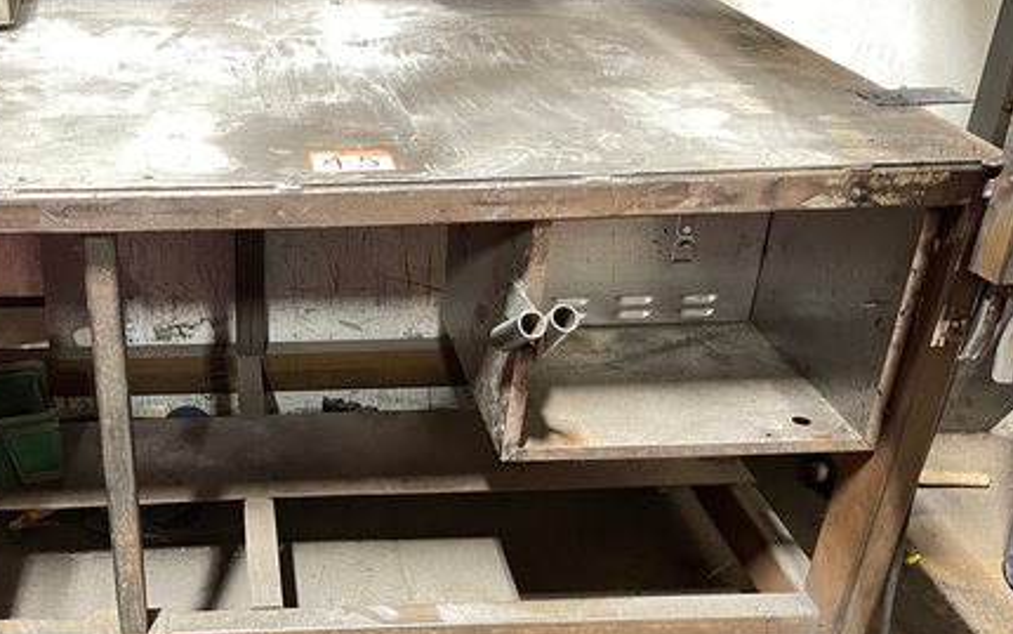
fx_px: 1132
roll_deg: +1.0
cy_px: 358
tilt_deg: -29.6
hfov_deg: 46.6
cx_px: 266
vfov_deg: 31.2
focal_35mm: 41
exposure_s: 1/28
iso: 1000
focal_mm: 5.1
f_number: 1.6
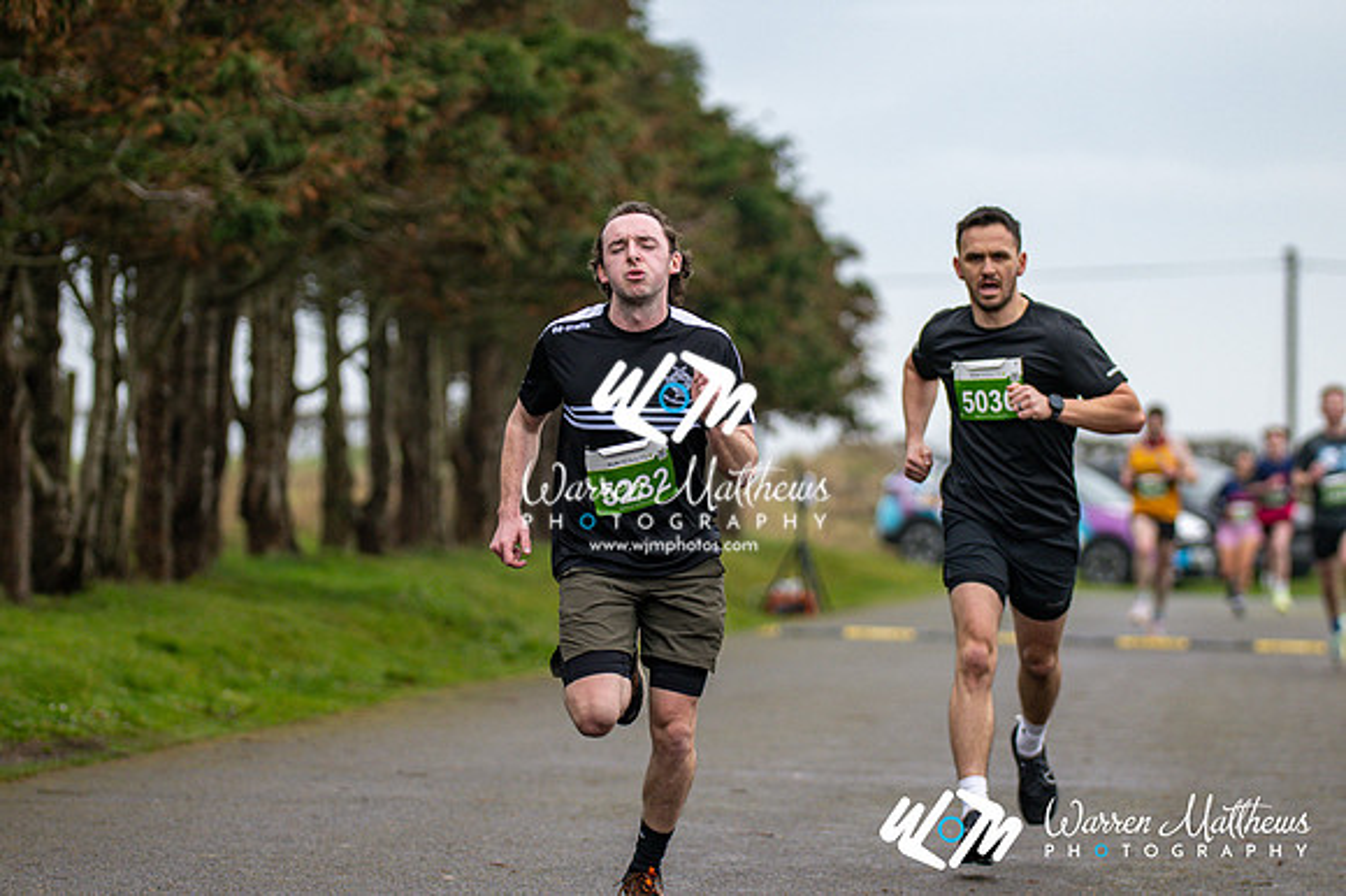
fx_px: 8108
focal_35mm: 217
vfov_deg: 6.3
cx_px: 673
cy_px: 448
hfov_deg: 9.5
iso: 320
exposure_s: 1/1600
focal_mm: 145
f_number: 2.8
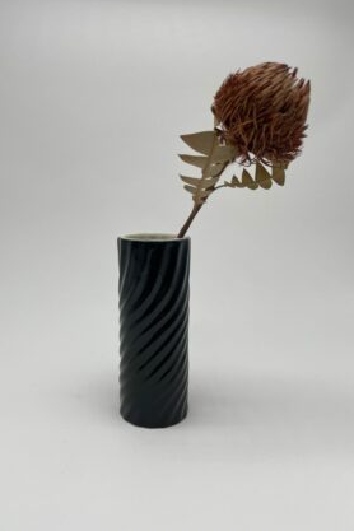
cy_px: 260
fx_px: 413
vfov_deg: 65.5
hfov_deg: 46.4
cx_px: 164
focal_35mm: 28
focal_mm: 4.2
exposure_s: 1/861
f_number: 1.6
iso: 32
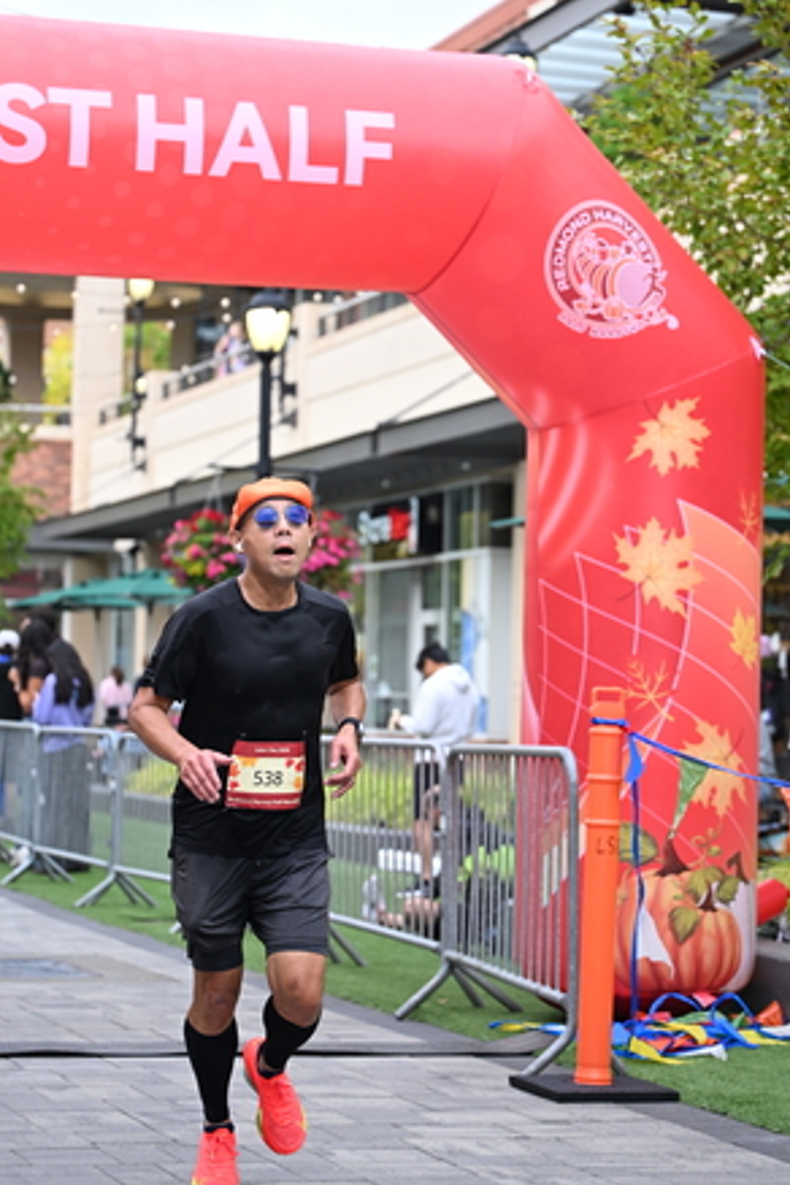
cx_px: 413
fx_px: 2896
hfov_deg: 15.5
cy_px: 511
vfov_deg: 23.1
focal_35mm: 88
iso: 1000
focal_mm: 70
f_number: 2.8
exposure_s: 1/1600
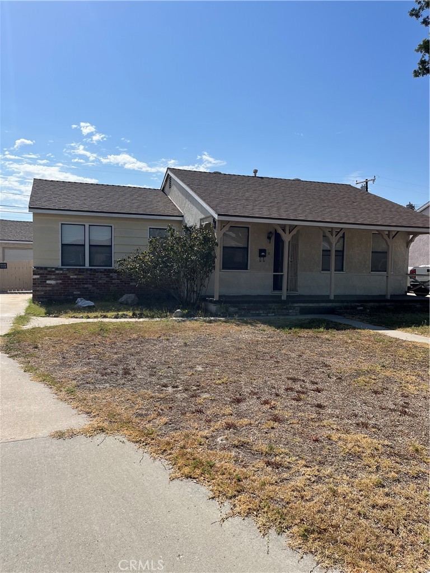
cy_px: 286
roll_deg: -1.5
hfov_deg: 53.1
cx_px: 215
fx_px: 431
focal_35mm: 26
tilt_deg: +0.0
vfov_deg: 67.3
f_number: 1.6
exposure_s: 1/5556
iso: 50
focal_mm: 5.1
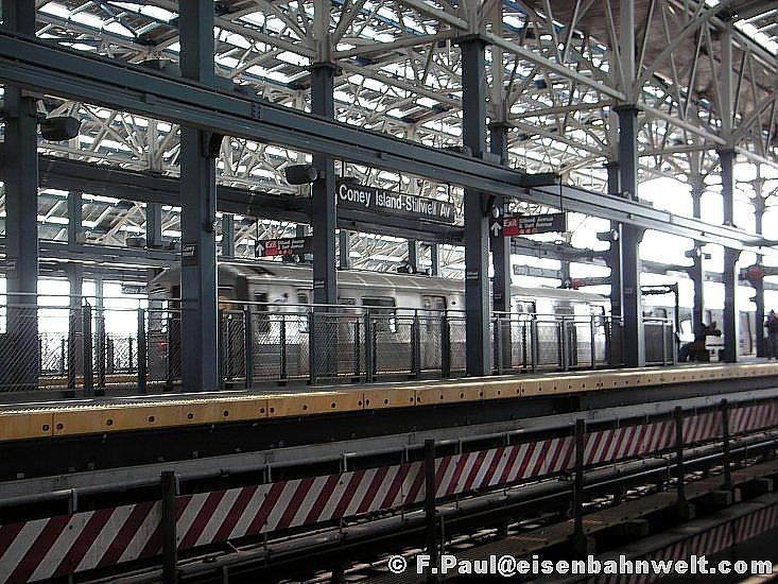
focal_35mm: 52
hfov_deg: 36.8
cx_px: 389
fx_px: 1169
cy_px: 292
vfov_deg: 28.0
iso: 50
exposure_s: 1/60
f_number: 3.6
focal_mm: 8.6
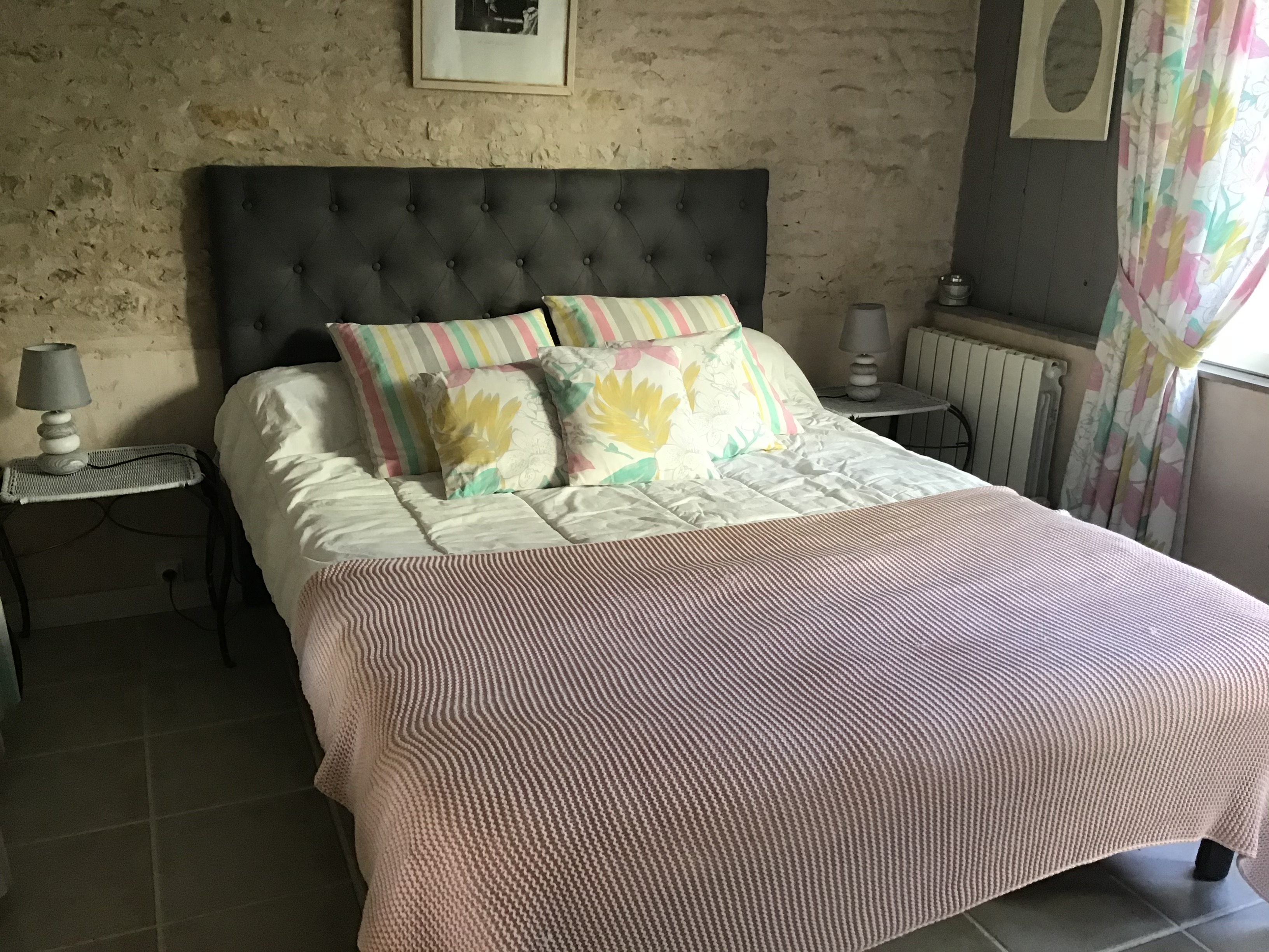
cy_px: 476
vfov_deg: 45.4
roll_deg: -1.6
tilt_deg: -16.4
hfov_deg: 58.4
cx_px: 634
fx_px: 1136
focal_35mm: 31
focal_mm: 3.3
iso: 160
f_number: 2.4
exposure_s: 1/33
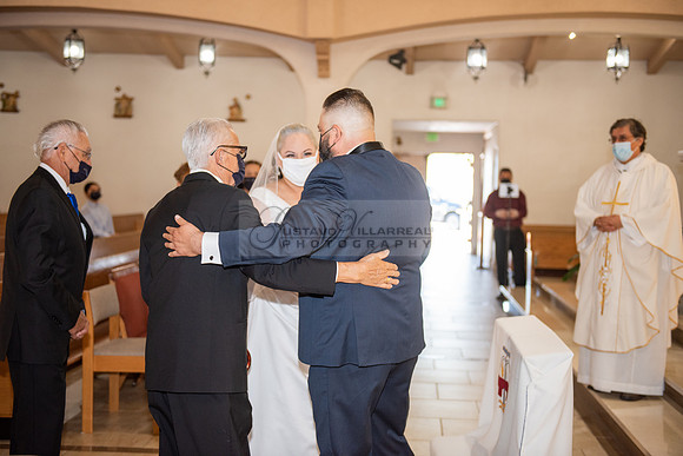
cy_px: 228
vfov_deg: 27.0
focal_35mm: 50
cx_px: 342
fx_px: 949
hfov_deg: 39.6
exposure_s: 1/160
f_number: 2.8
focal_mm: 50
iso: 1000
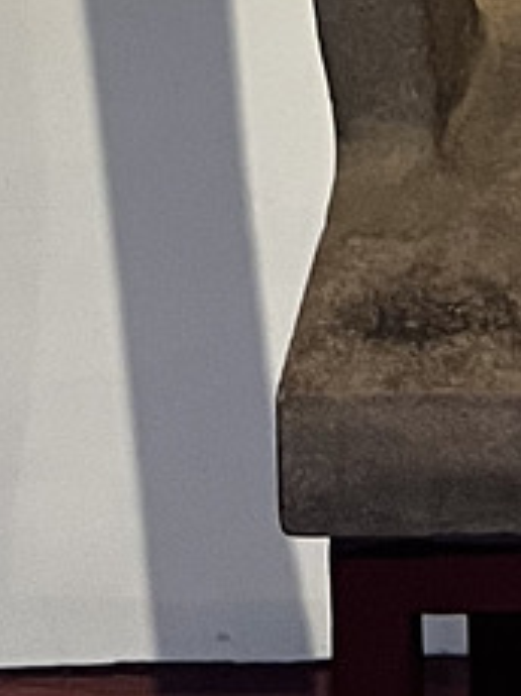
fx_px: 3639
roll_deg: +0.9
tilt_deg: -1.0
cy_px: -1577
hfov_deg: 7.9
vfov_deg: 8.6
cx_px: 981
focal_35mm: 181
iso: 125
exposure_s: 1/76
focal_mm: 5.7
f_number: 1.5
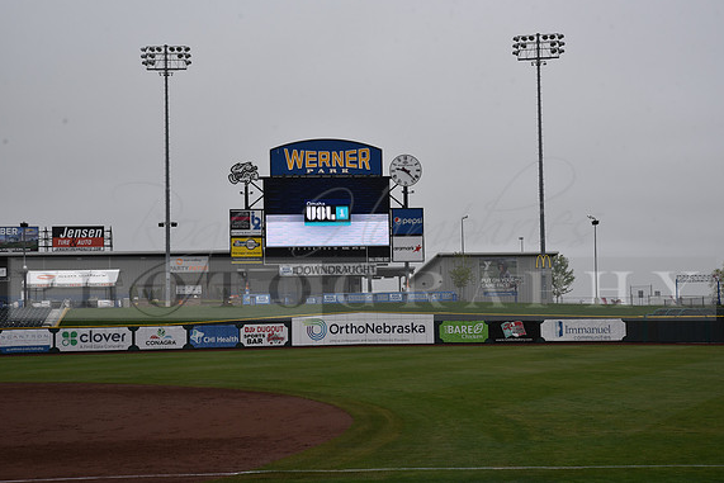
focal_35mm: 66
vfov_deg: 20.6
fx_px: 1328
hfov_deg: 30.5
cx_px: 364
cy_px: 239
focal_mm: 65
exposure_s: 1/400
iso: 400
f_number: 10
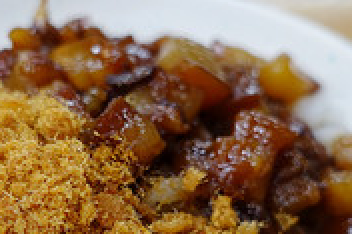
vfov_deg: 16.4
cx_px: 140
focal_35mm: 82
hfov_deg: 24.7
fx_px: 801
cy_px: 202
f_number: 2.5
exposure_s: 1/30
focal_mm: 8.8
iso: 125
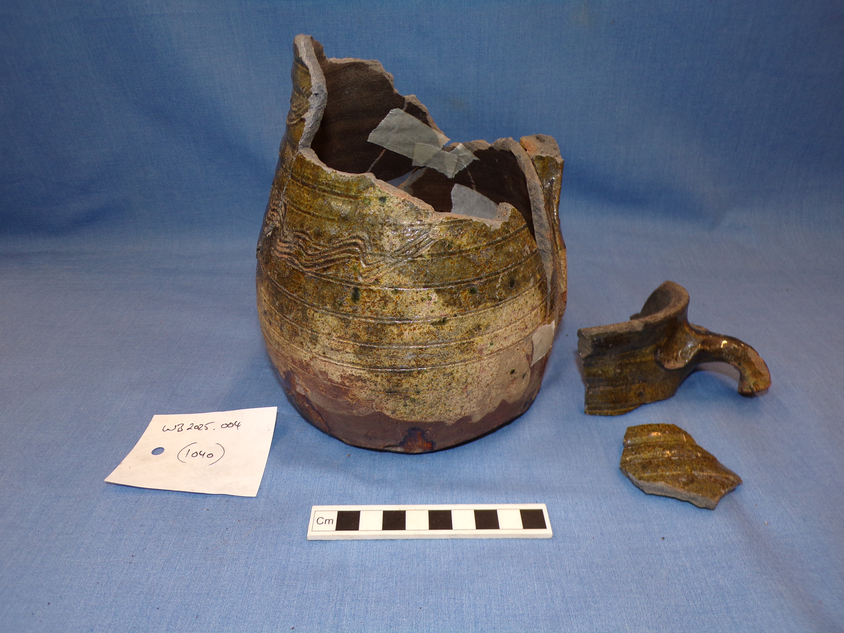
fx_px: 585
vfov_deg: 56.8
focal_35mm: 24
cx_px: 422
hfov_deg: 71.6
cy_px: 316
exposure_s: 1/34
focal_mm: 4.3
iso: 80
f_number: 3
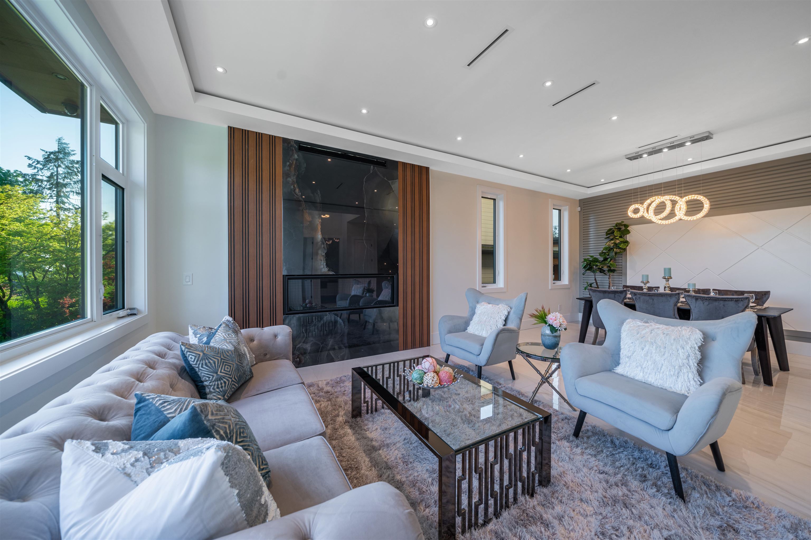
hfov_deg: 112.6
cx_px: 406
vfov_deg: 90.0
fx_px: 270
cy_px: 270
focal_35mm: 12
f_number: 6.3
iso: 100
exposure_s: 1/100
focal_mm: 12
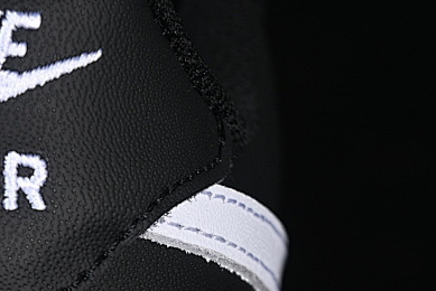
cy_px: 386
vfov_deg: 6.6
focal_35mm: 208
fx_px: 2521
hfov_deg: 9.8
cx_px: -45
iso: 160
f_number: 6.3
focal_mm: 50
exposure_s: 1/50
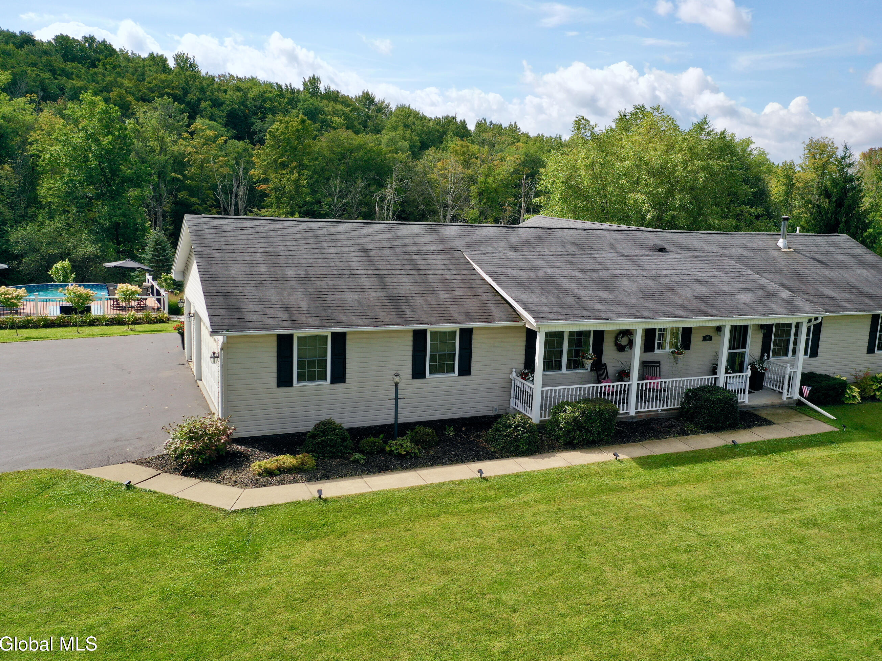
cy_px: 337
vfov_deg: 45.4
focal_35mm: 31
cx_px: 505
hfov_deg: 58.1
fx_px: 790
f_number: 3.5
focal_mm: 10.26
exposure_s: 1/60
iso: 100
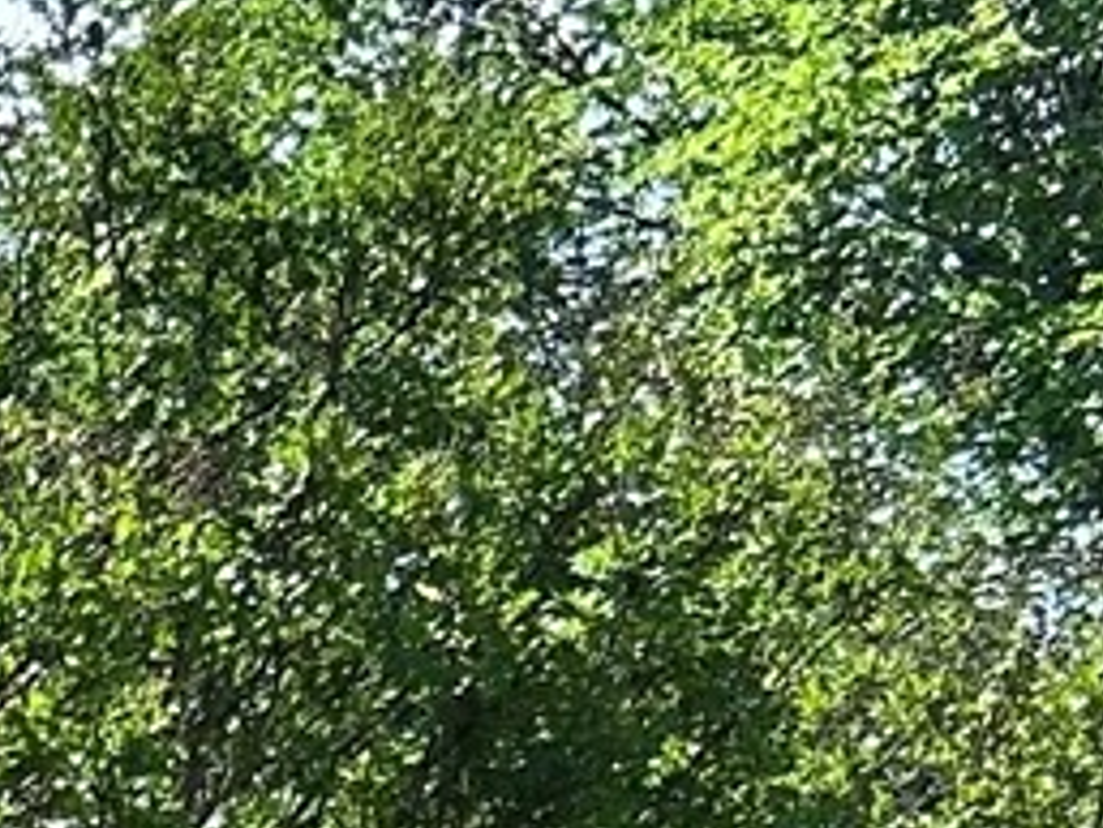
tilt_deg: -0.3
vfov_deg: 6.6
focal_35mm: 207
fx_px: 6599
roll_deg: +2.6
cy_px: 2355
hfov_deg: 8.4
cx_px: -1910
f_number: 1.5
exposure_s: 1/1488
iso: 50
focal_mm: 5.7
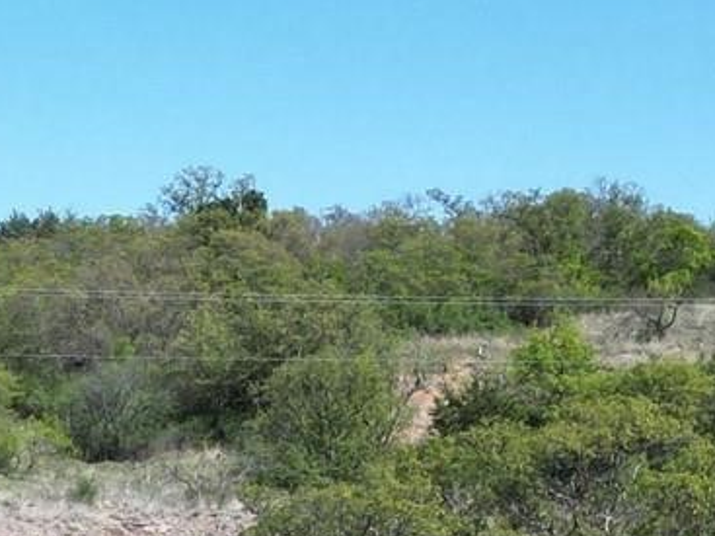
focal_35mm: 134
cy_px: 1091
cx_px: -366
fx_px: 2767
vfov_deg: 10.2
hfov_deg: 13.8
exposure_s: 1/2000
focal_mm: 6.72
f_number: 1.7
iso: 110
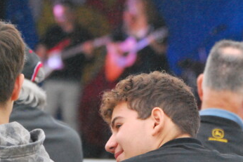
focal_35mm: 461
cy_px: 27
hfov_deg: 4.5
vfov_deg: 3.0
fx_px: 3113
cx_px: 166
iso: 1600
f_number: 5
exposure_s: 1/400
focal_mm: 120
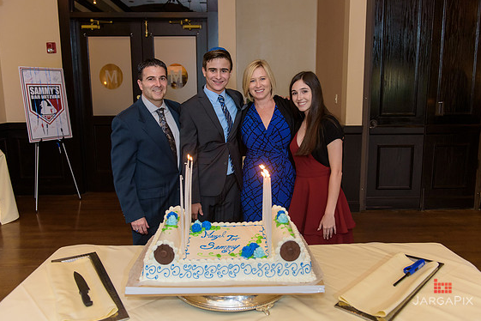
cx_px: 246
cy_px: 157
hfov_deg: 61.9
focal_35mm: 30
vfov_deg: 43.6
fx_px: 401
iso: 1600
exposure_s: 1/160
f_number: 3.2
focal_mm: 29
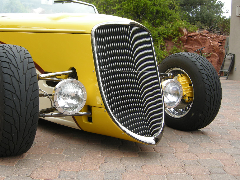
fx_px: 305
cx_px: 99
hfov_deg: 42.8
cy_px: 96
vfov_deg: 32.9
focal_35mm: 44
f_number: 3.8
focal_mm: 7.5
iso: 64
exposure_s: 1/97.3
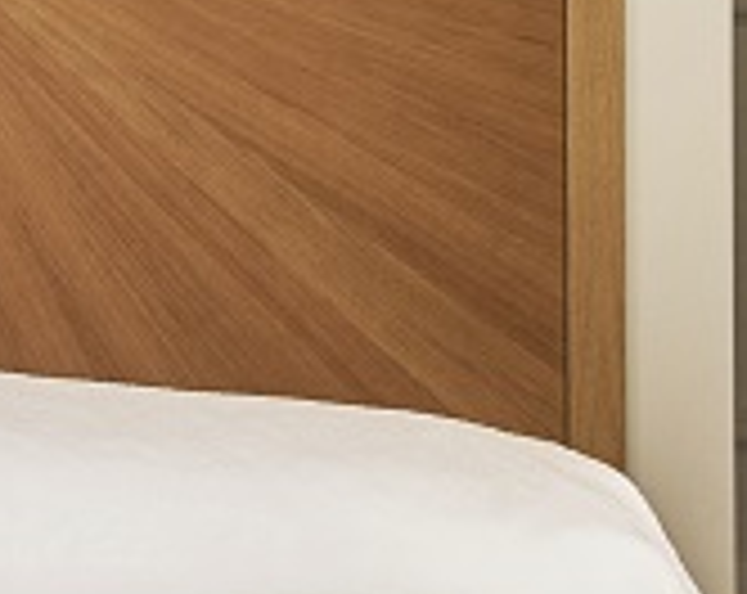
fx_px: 5249
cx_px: -1786
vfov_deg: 6.2
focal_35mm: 238
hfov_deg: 7.0
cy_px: -716
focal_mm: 35
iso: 100
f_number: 16
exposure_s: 1/13
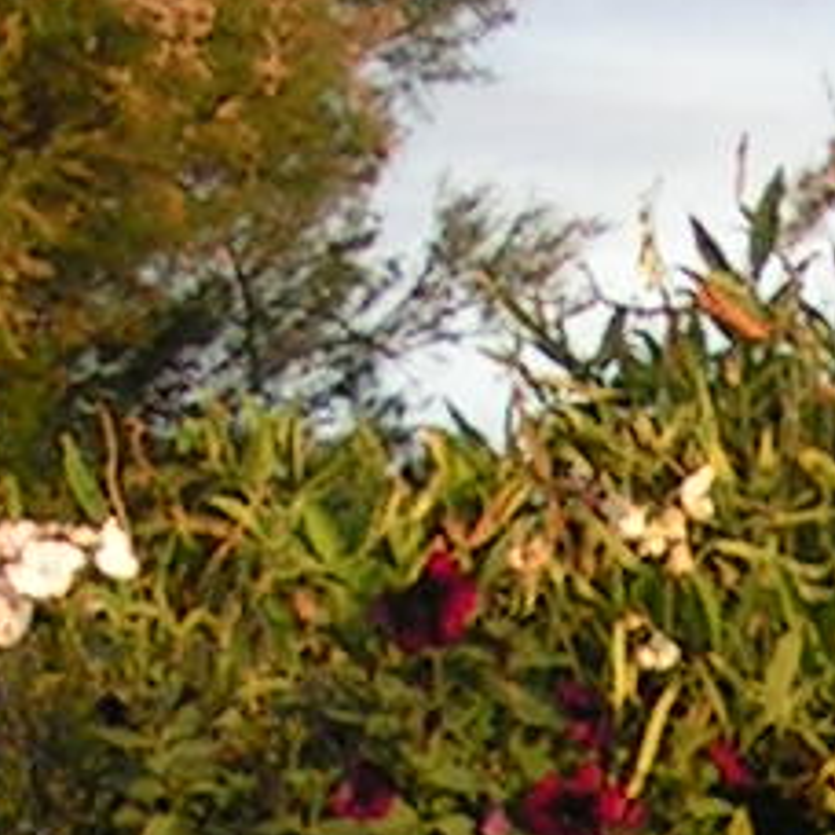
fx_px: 8242
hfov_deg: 5.8
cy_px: 1209
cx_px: 886
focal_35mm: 302
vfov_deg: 5.7
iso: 50
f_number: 4
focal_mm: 5.8
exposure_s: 1/60
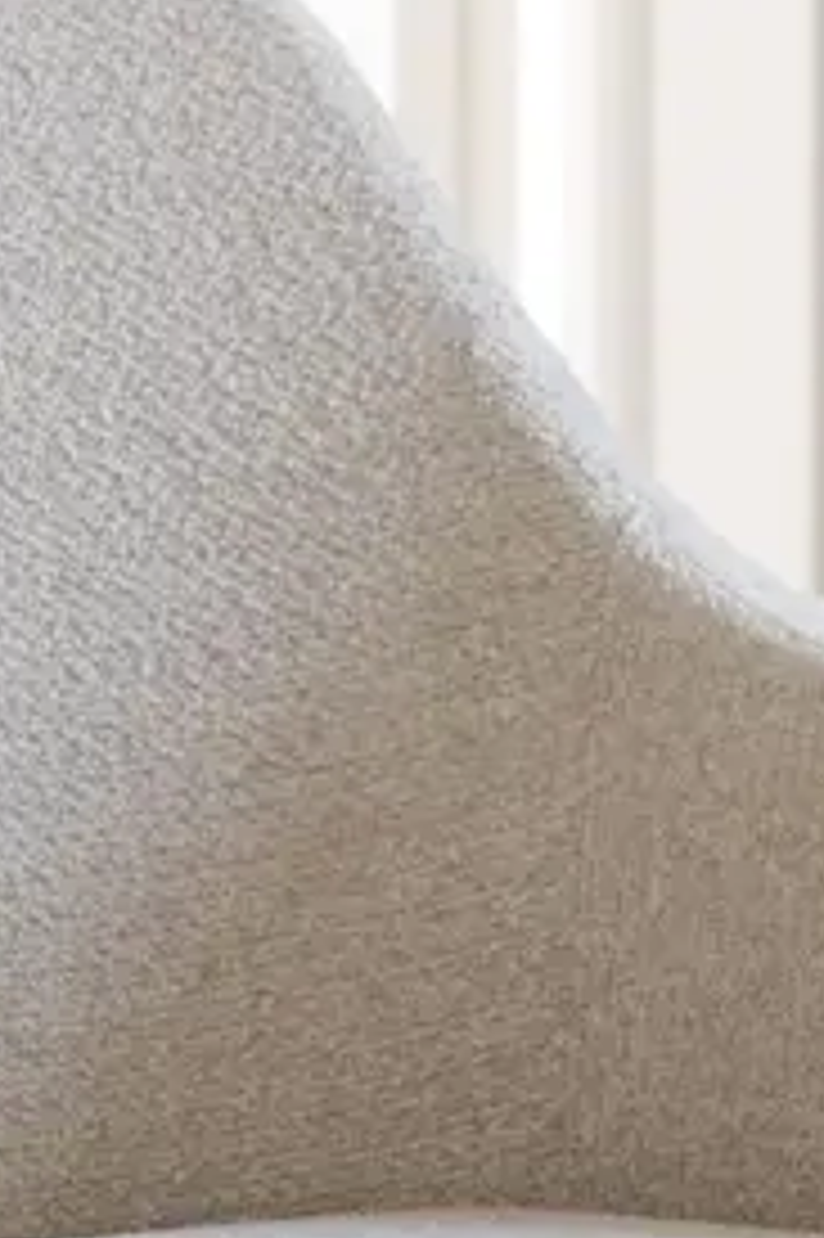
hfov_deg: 4.5
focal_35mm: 306
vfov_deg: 6.7
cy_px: 698
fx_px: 10518
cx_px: 311
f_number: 4.5
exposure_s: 1/100
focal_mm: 70
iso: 1600
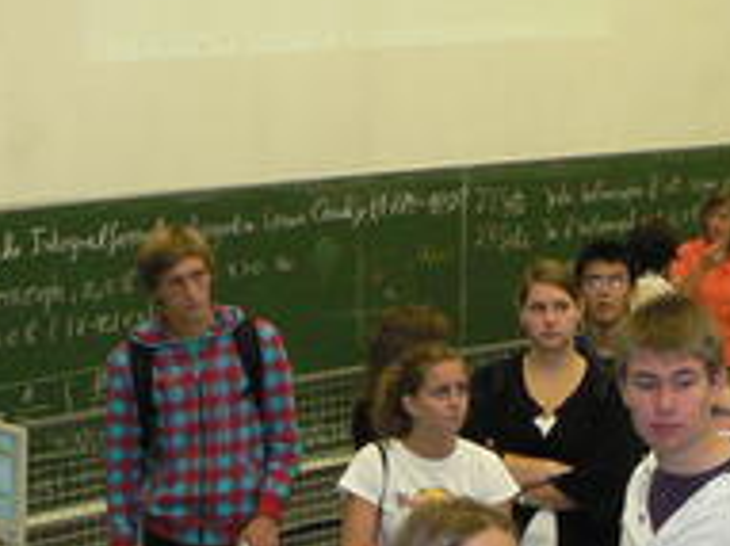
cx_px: 428
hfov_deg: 17.4
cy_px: 829
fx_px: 2382
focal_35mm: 113
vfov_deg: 12.4
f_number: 2.8
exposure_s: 1/60
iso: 300
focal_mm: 6
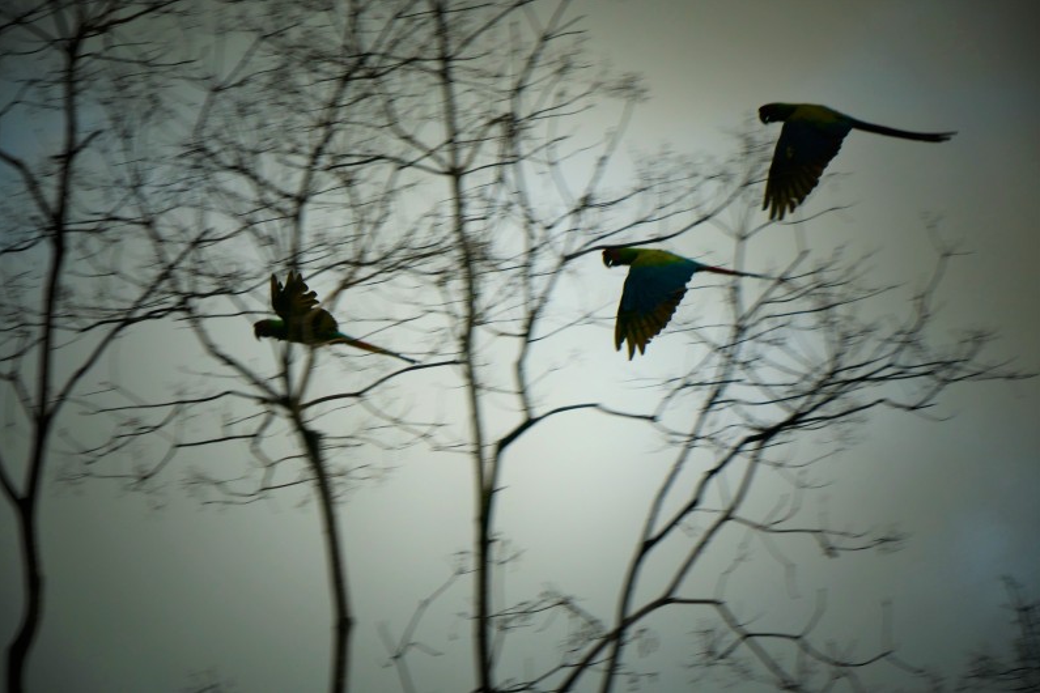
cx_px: 518
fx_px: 10457
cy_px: 346
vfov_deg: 3.8
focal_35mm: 362
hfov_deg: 5.7
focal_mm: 132
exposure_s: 1/320
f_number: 6.4
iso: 200
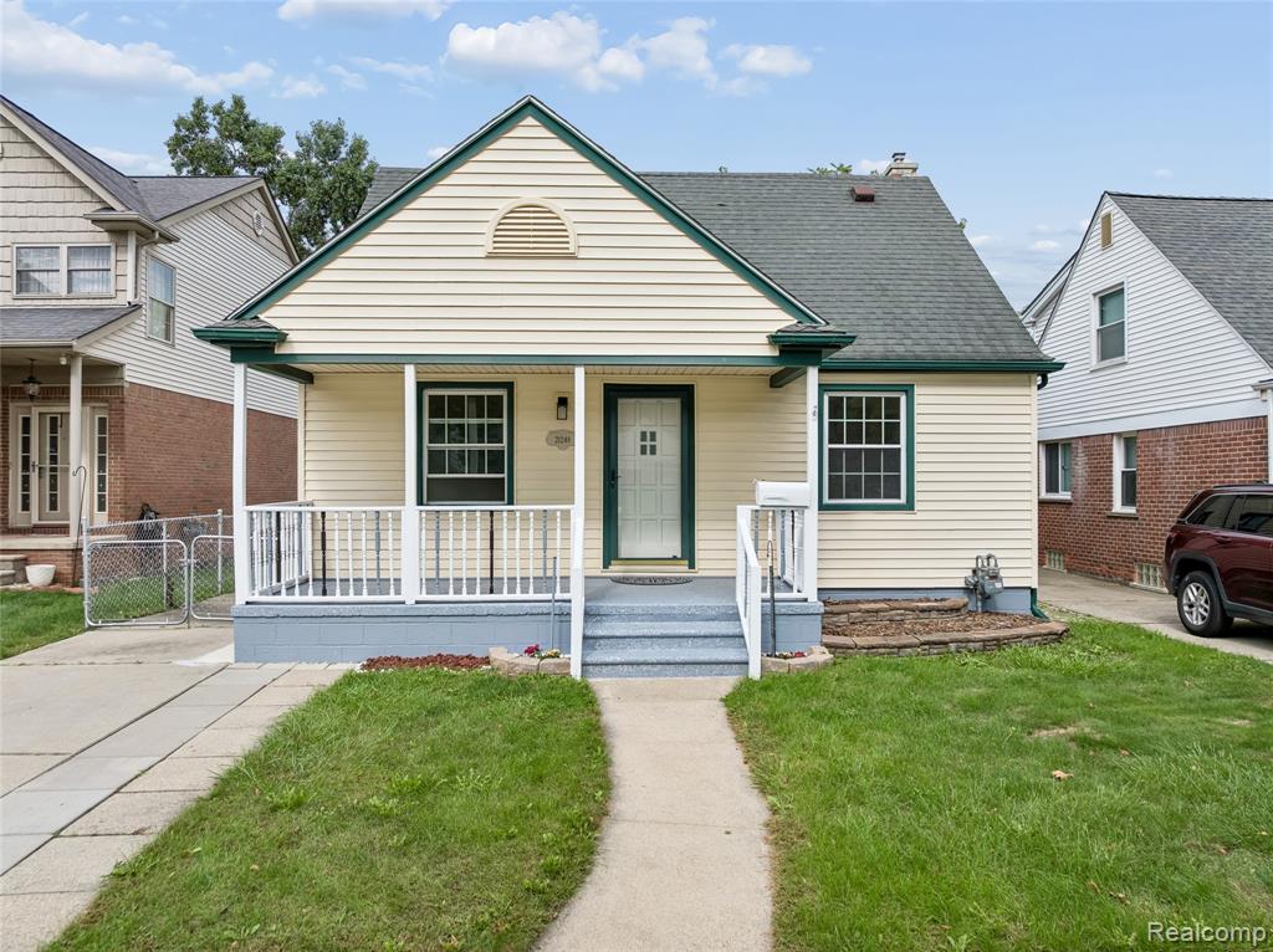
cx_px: 636
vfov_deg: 56.7
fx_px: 882
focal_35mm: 24
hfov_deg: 71.6
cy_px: 476
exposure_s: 1/1250
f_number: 2.8
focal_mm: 12.3
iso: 100
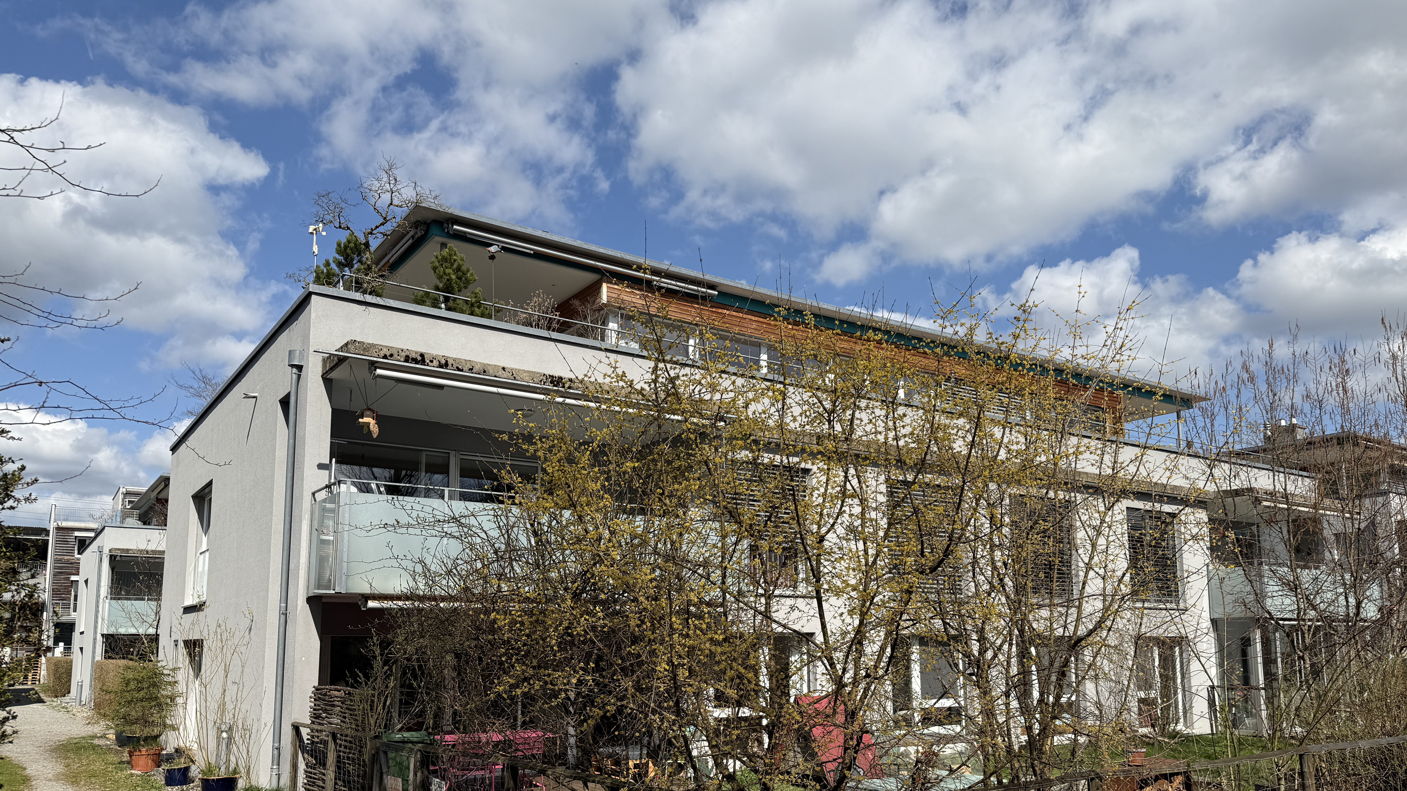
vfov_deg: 42.4
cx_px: 724
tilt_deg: +7.4
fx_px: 1007
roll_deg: +0.2
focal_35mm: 27
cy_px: 512
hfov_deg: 69.8
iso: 80
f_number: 1.78
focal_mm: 6.76
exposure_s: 1/5319
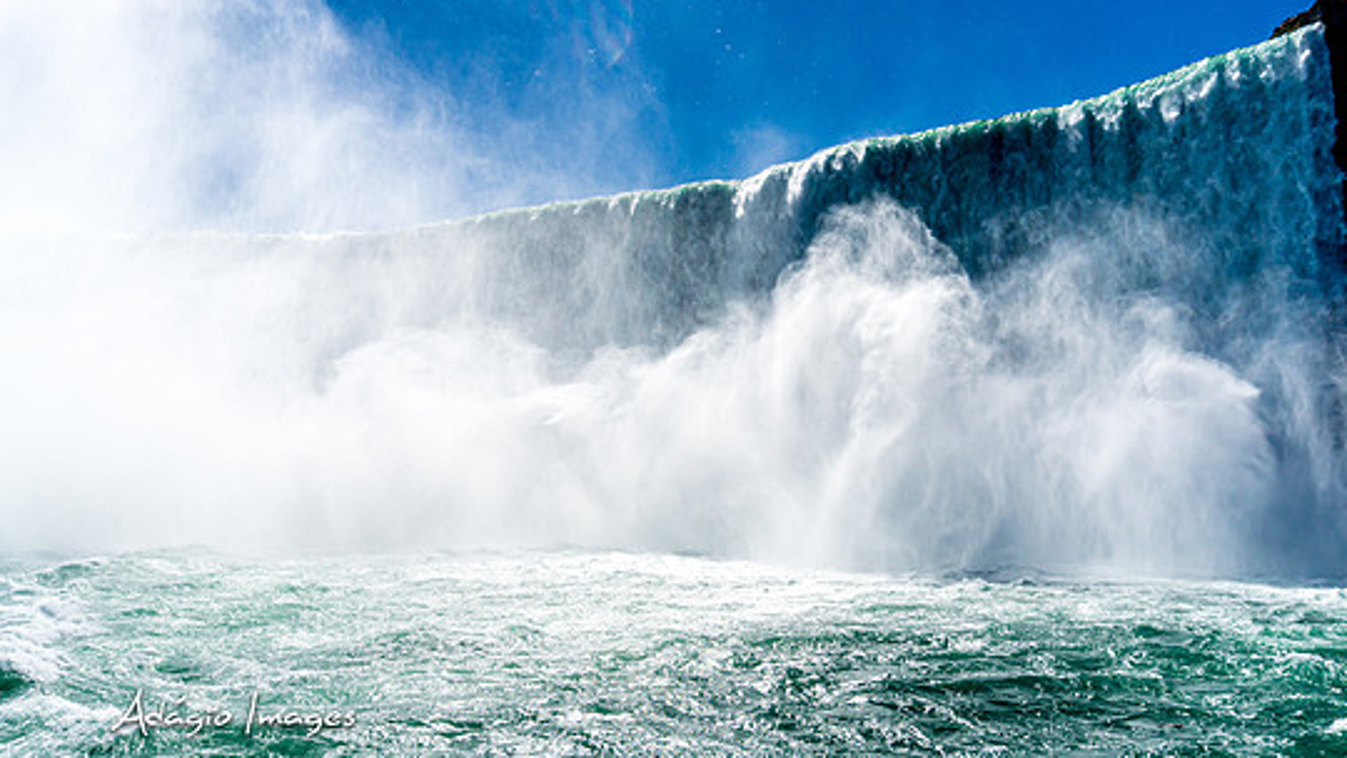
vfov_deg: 42.9
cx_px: 674
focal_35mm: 27
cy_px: 408
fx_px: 965
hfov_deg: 69.8
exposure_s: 1/4000
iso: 100
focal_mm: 16
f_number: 5.6
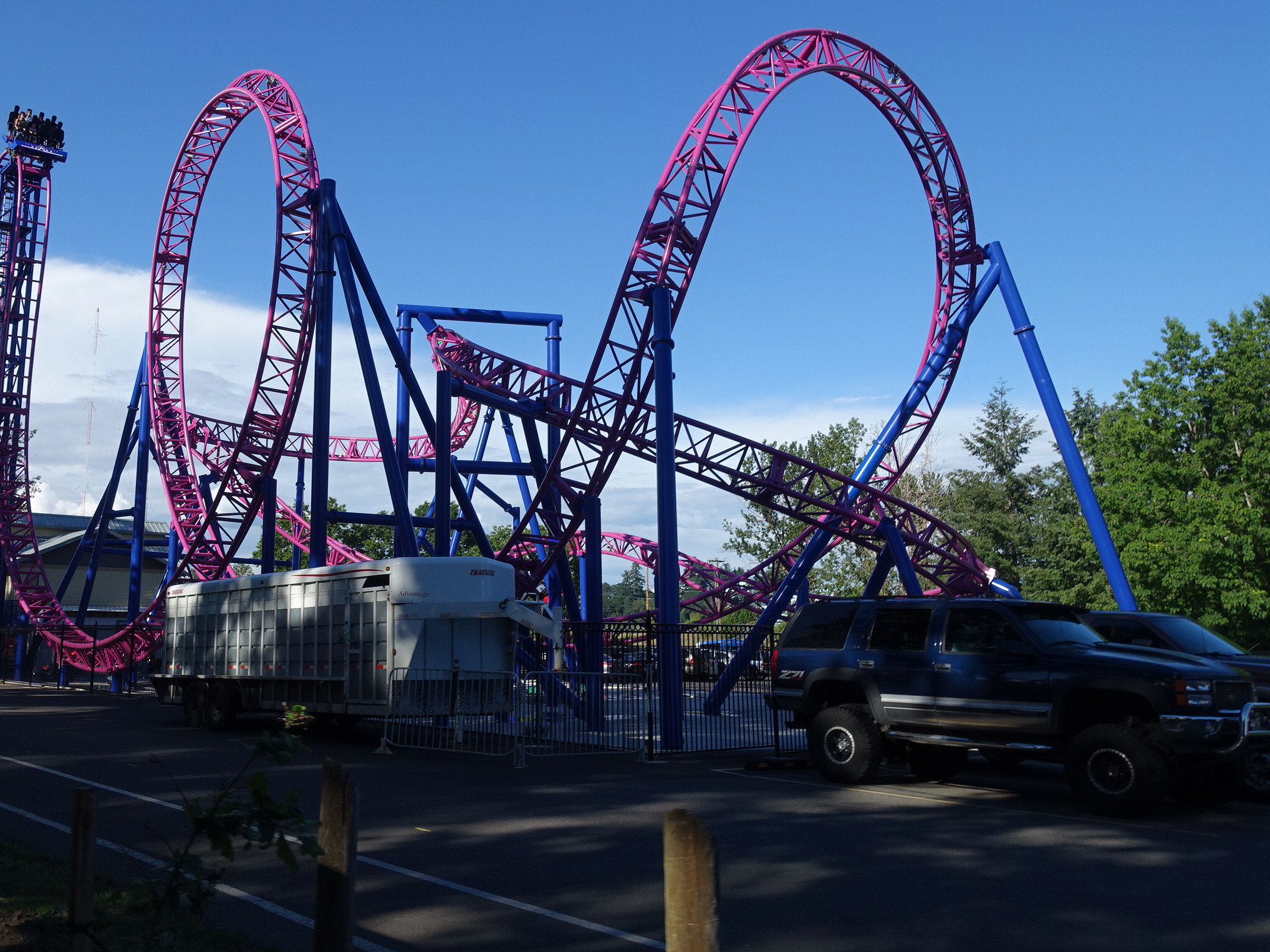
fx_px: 1137
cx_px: 453
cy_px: 398
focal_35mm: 31
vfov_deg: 45.3
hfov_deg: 57.4
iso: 125
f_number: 4
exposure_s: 1/125
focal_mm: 8.8
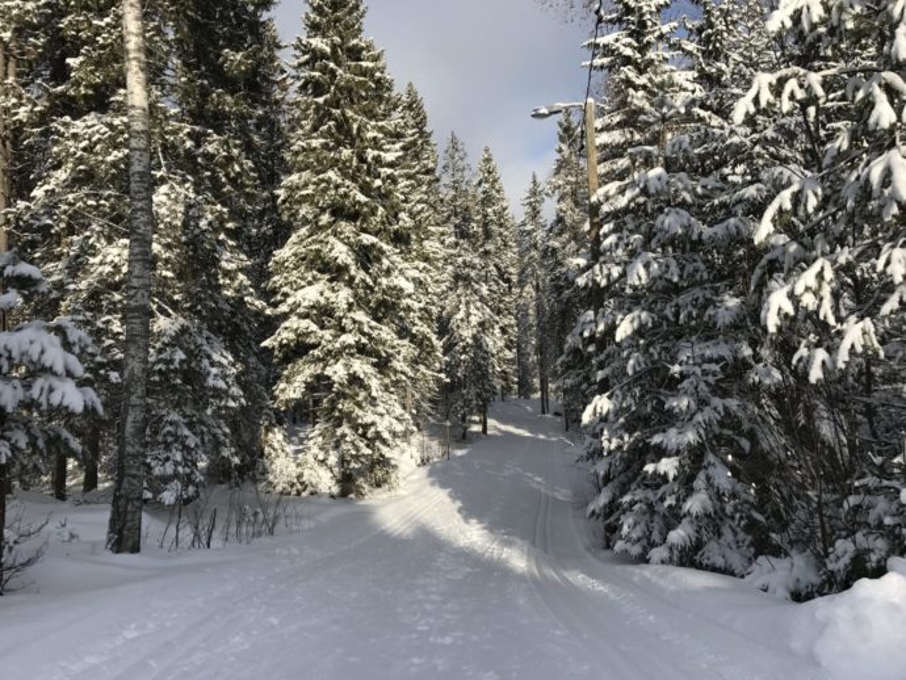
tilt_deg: +6.0
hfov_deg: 63.4
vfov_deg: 49.8
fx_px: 733
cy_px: 340
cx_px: 453
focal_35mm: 28
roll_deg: +4.3
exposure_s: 1/2591
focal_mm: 3.99
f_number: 1.8
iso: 20
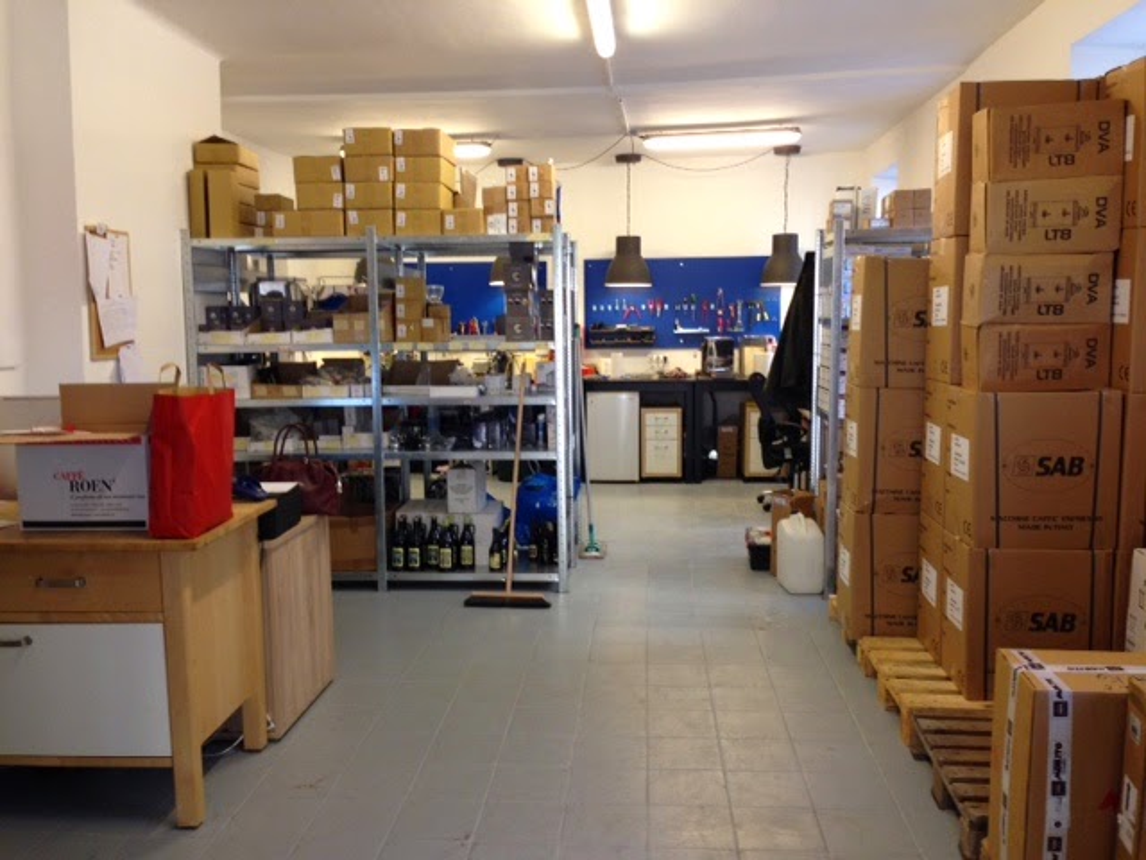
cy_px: 430
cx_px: 573
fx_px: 1093
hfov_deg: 55.4
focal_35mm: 33
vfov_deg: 42.9
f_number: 2.4
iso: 80
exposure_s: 1/20
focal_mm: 4.12
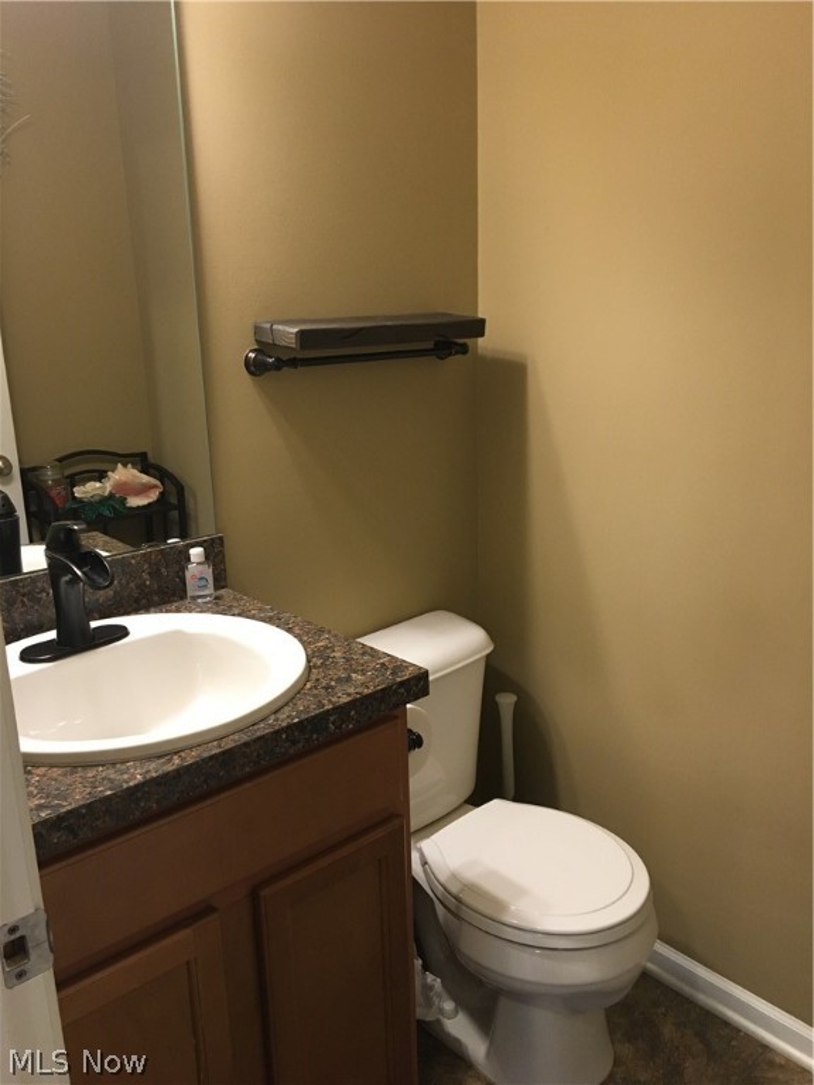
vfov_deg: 61.7
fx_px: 909
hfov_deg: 48.2
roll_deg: +1.8
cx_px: 407
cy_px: 542
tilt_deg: -15.1
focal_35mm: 29
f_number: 2.2
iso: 125
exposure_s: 1/30
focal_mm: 4.15
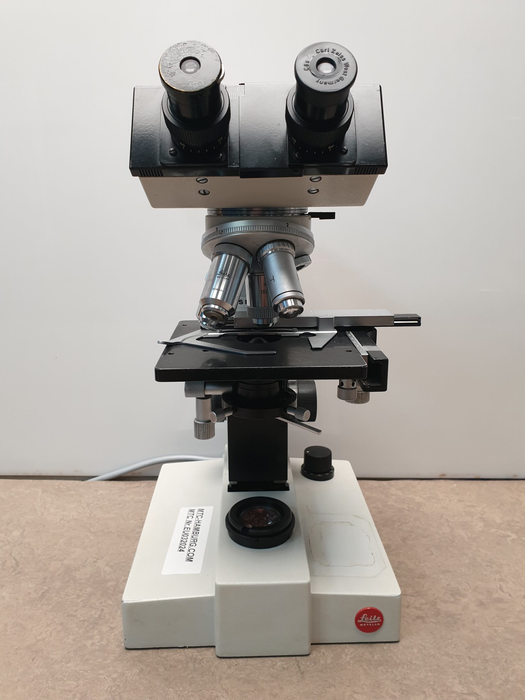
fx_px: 526
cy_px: 350
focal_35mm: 26
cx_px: 262
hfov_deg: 53.1
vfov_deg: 67.3
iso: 100
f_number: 2.4
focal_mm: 4.3
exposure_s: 1/50
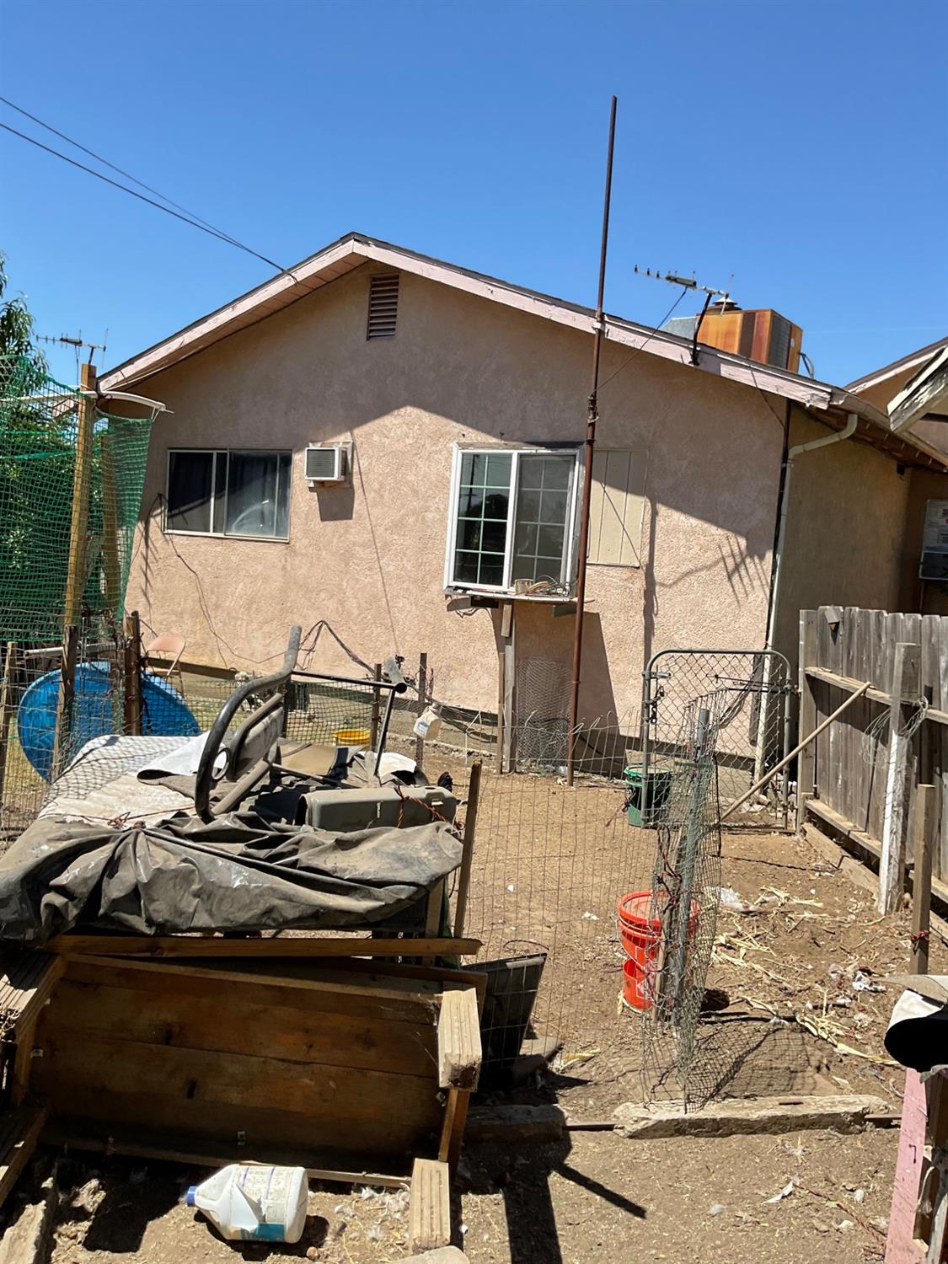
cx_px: 474
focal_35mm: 29
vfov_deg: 61.7
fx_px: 1059
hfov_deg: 48.2
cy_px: 632
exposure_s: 1/1675
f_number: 1.8
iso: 16
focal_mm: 3
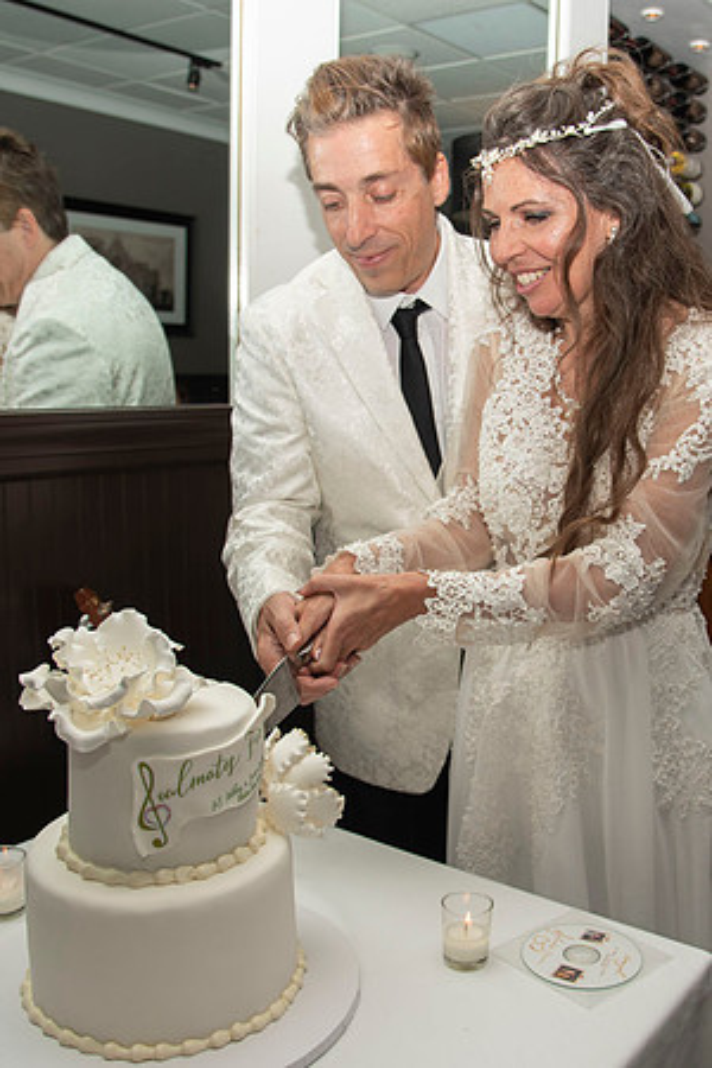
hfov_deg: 36.5
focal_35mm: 36
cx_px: 470
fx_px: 1067
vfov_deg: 53.2
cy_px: 534
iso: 100
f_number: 4.5
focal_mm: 24
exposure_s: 1/200
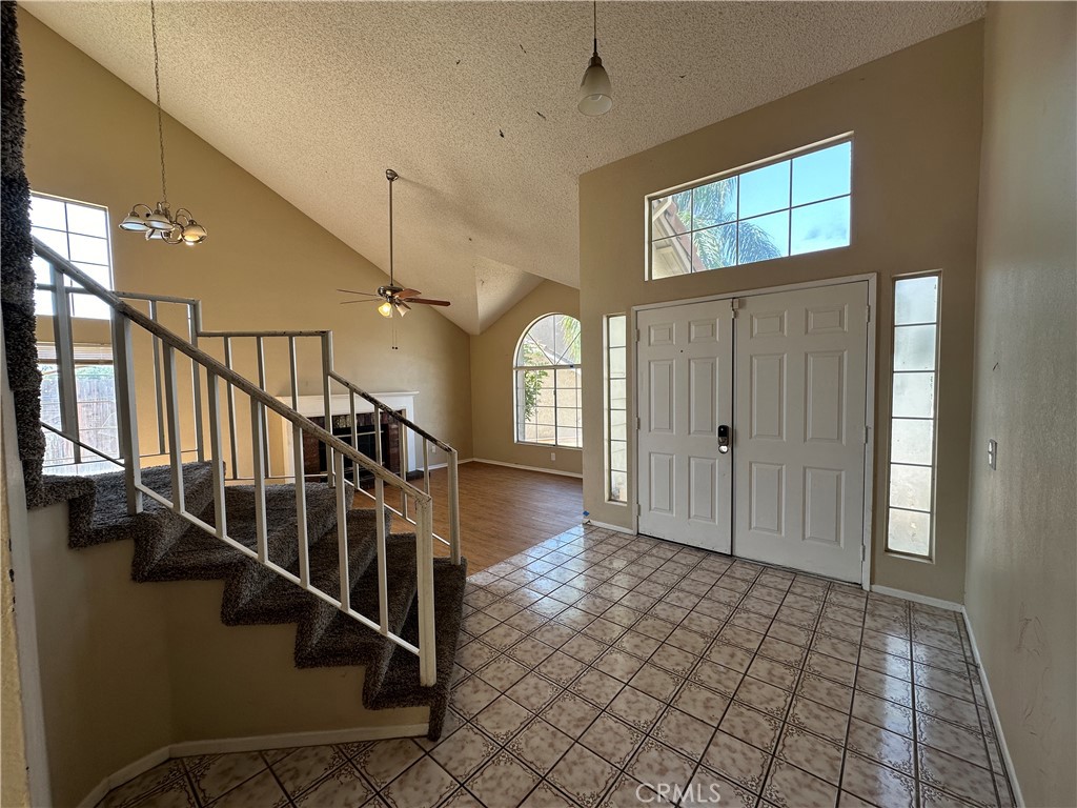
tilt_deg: -2.6
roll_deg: +0.6
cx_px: 538
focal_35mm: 14
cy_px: 404
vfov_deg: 85.7
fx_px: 436
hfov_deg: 102.1
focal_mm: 2.22
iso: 40
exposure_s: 1/108
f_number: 2.2
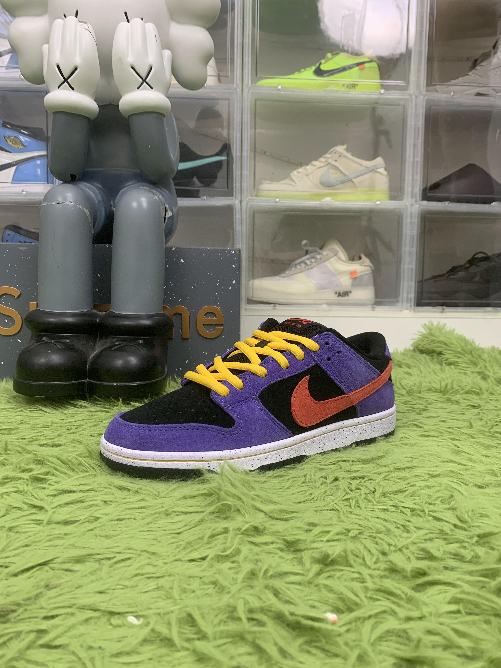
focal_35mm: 26
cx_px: 250
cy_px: 334
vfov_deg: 67.3
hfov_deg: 53.1
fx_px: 502
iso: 100
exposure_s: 1/65
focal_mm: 4.25
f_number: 1.8
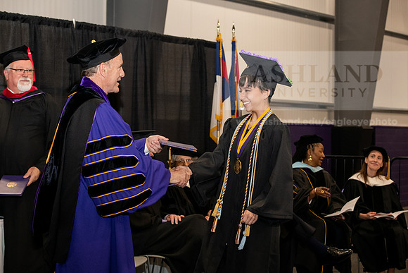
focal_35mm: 70
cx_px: 204
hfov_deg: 28.8
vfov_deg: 19.5
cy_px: 136
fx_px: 793
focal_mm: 70
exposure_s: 1/200
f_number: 5.6
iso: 2500
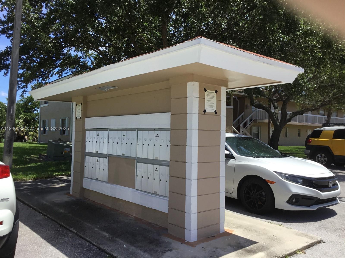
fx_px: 309
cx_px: 172
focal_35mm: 31
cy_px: 129
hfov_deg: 58.4
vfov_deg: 45.4
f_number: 2.4
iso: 25
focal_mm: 3.3
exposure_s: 1/1199
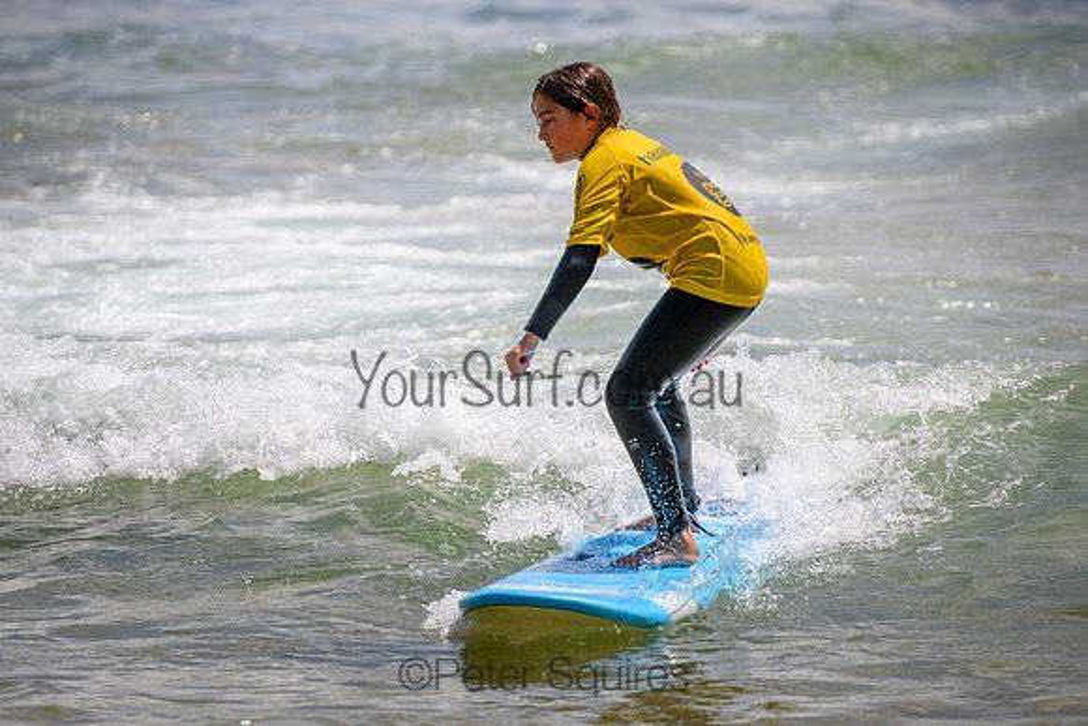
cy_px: 408
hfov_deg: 4.6
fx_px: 13675
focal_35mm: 452
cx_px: 473
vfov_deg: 3.0
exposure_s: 1/2000
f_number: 5.6
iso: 160
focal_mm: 400
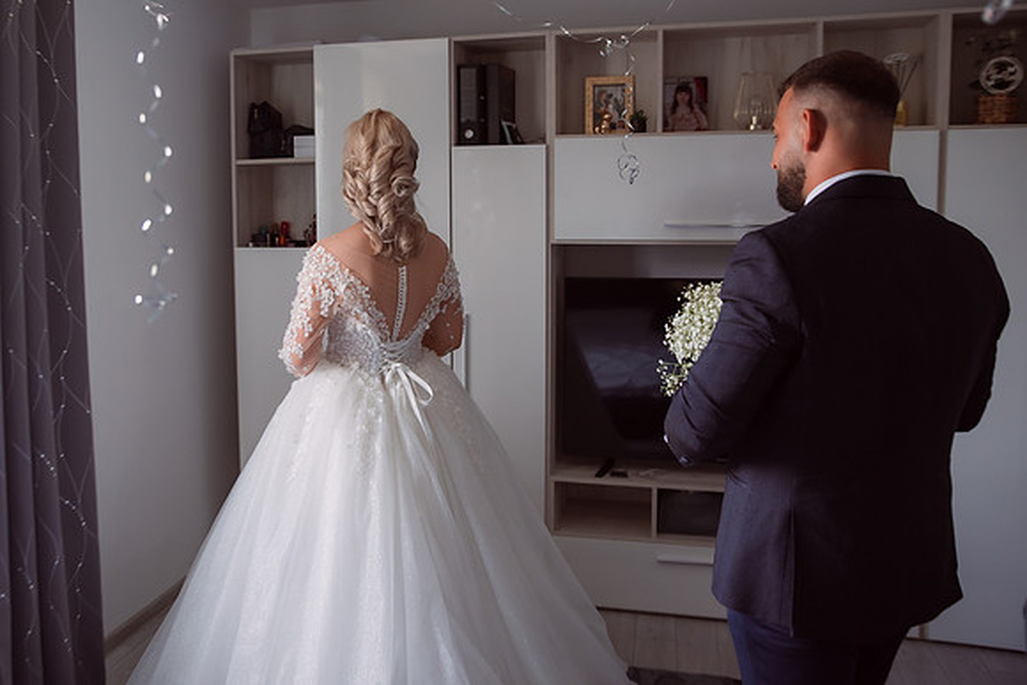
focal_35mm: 32
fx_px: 900
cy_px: 283
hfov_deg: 58.9
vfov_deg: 41.5
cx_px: 404
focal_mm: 26
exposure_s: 1/250
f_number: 2.8
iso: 500
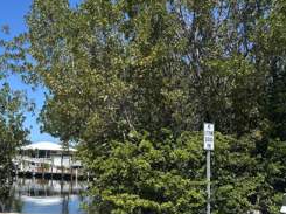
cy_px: 172
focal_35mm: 47
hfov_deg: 37.9
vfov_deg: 30.0
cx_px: 32
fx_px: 388
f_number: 1.78
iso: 80
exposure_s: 1/6623
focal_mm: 6.86
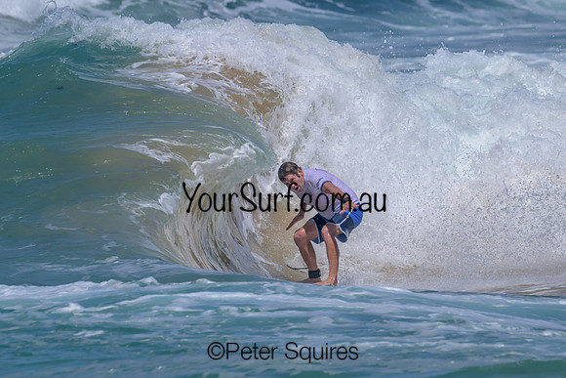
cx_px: 276
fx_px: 11470
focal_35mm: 729
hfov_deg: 2.8
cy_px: 214
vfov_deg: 1.9
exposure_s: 1/2000
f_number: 11
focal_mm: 540
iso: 400
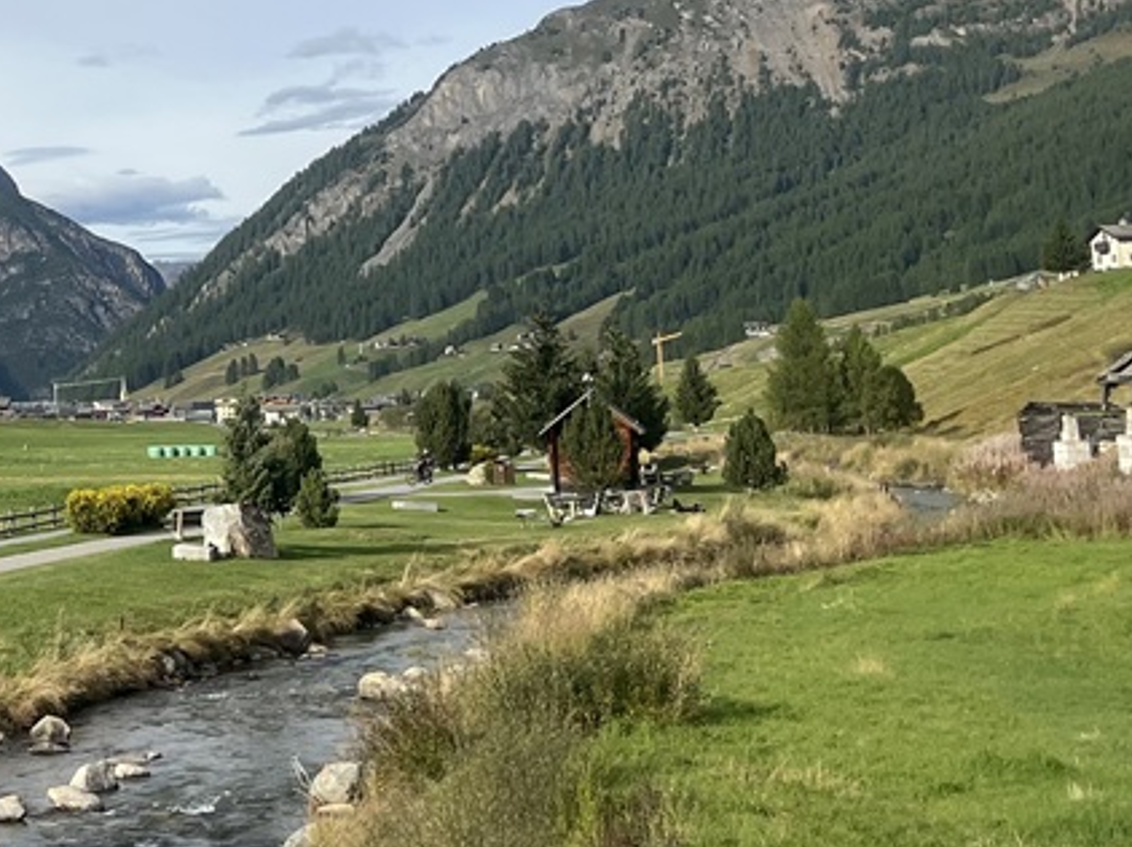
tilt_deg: +10.0
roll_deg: +2.1
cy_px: -83
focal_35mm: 74
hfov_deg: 25.5
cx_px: 110
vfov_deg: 19.1
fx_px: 2419
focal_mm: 5.1
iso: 50
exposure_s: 1/4016
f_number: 1.6
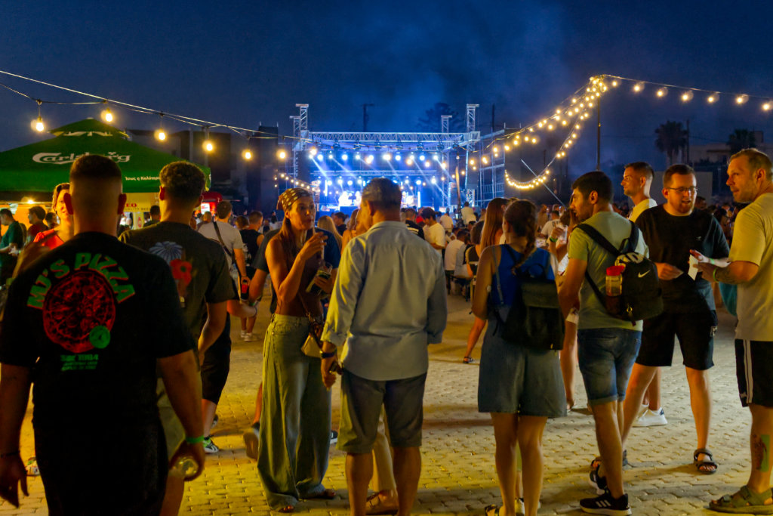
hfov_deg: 43.6
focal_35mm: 45
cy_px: 258
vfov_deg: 29.9
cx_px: 386
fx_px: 966
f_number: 4
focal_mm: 30
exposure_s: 1/60
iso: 6400
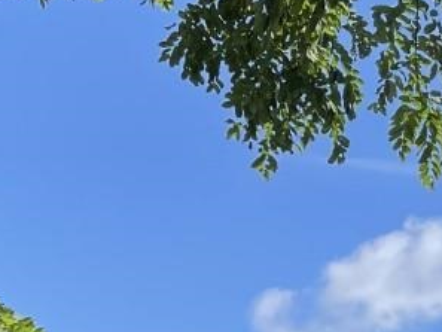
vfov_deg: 11.2
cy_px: 521
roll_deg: +1.0
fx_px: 1610
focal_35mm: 126
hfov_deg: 14.0
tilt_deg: +10.7
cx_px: 778
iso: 32
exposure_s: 1/2020
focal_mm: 4.2
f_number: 1.6
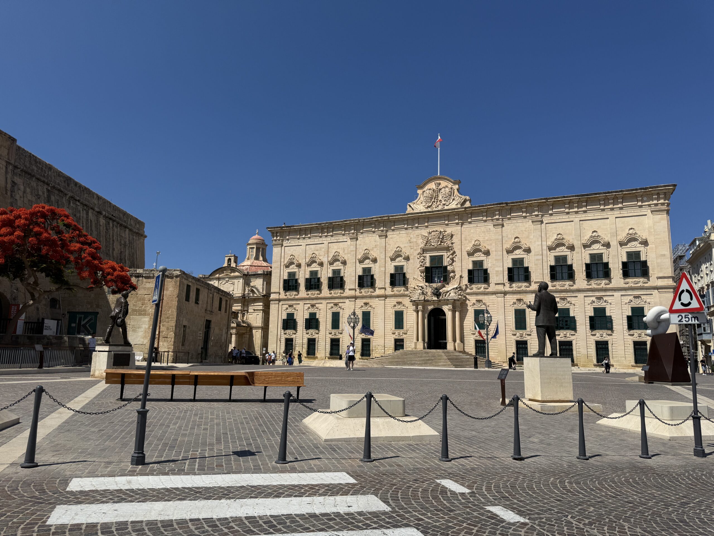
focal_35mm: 24
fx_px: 495
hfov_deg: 71.6
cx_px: 357
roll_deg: -1.1
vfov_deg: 56.8
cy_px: 268
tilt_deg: +10.4
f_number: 1.78
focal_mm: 6.76
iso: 80
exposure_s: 1/10309
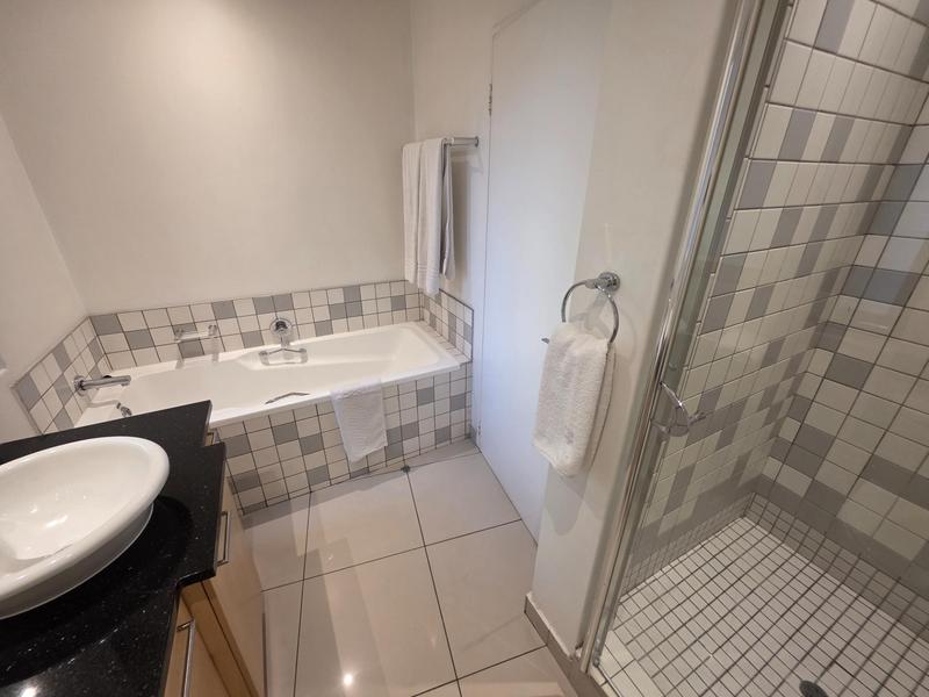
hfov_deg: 106.2
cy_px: 348
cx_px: 464
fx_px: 349
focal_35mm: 13
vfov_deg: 89.9
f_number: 1.9
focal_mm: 2.2
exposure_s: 1/100
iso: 250
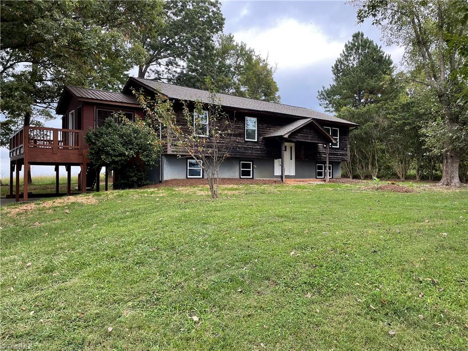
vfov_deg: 53.1
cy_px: 176
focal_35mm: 26
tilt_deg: +0.6
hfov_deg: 67.3
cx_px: 234
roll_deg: +0.7
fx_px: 352
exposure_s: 1/410
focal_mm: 4.2
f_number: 1.6
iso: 32
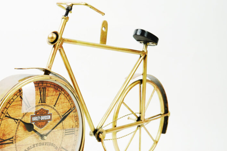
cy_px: 101
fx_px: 366
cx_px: 87
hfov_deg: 34.3
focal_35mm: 58
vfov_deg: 23.3
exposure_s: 1/160
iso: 1250
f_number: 10
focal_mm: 34
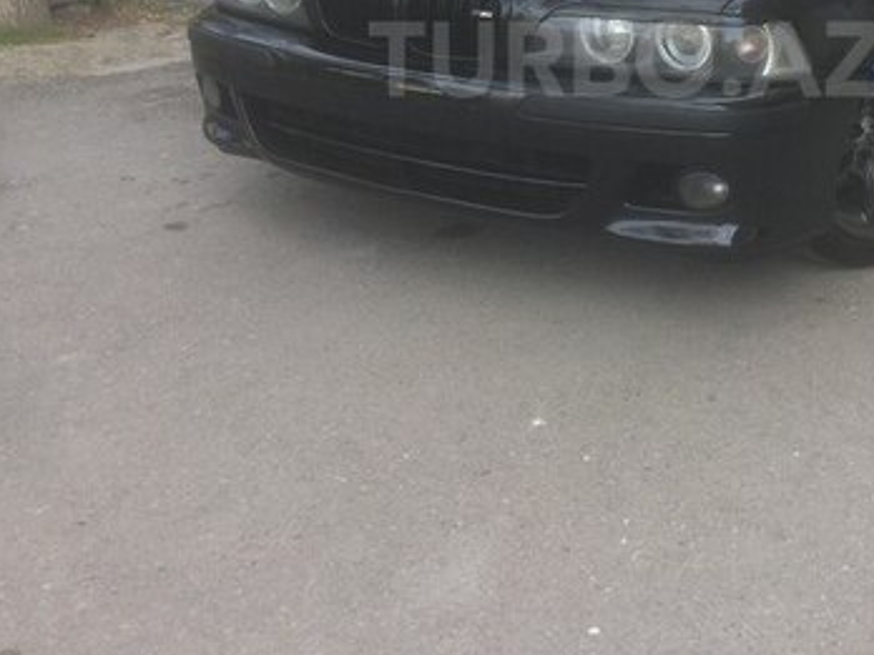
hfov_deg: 34.4
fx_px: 1389
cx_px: 625
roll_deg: -1.1
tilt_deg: -9.6
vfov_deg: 25.7
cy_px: 59
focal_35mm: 55
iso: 32
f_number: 2.2
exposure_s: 1/240
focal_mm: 4.15
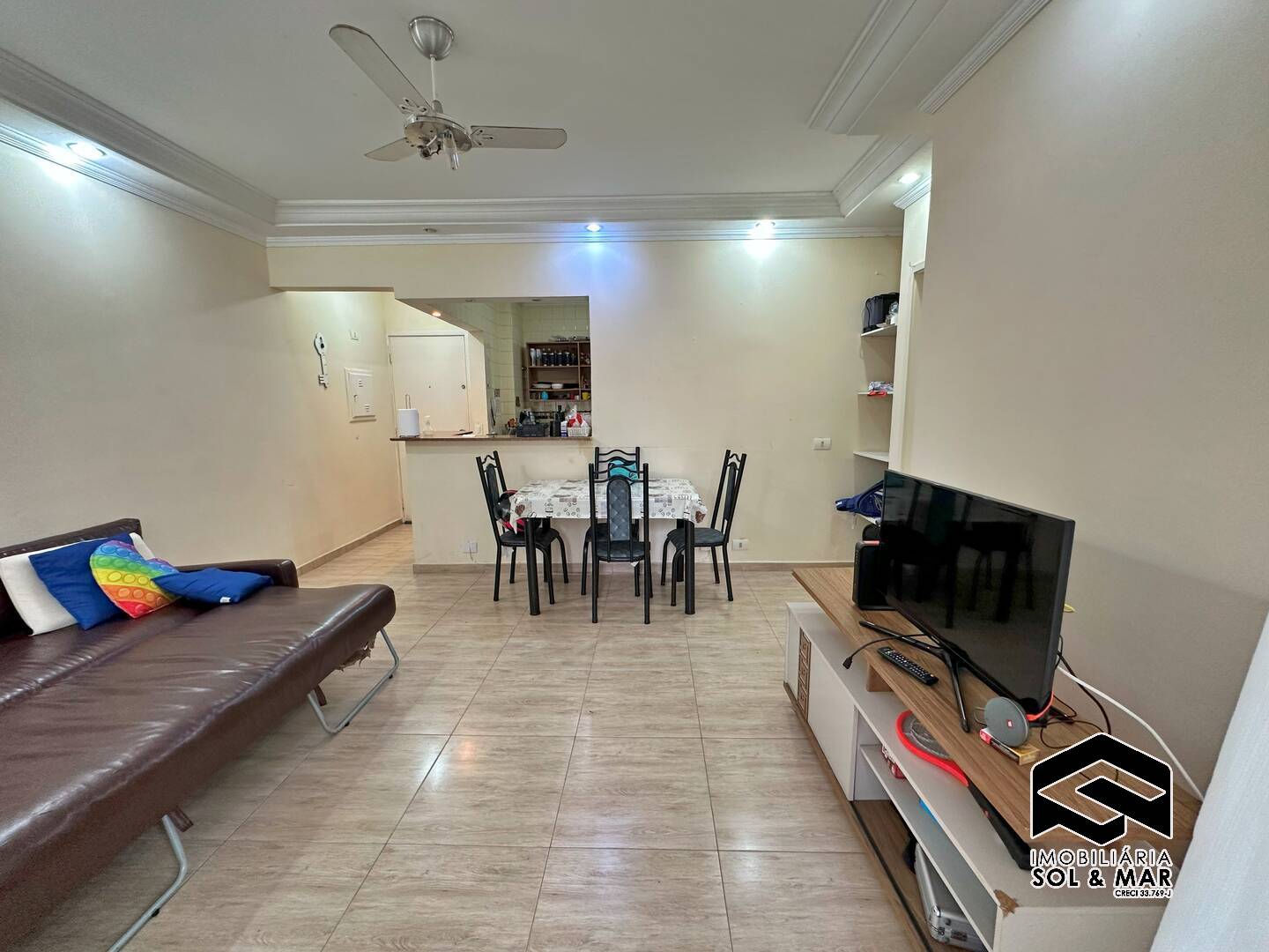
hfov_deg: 102.1
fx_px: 513
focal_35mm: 14
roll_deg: +0.5
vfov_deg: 85.7
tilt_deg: -8.7
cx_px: 634
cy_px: 476
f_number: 2.2
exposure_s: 1/60
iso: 200
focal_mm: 2.22
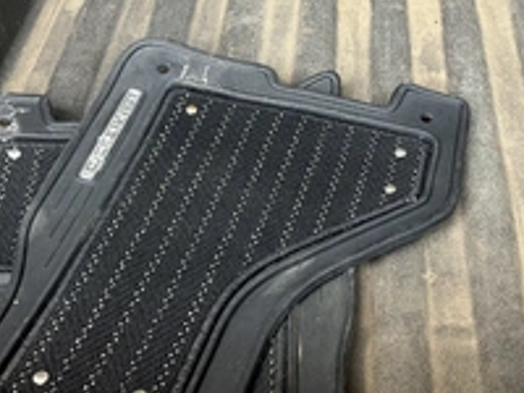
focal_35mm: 58
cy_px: 147
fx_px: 878
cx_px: 411
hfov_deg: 32.4
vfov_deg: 25.2
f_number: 1.8
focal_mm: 3
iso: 32
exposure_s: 1/122
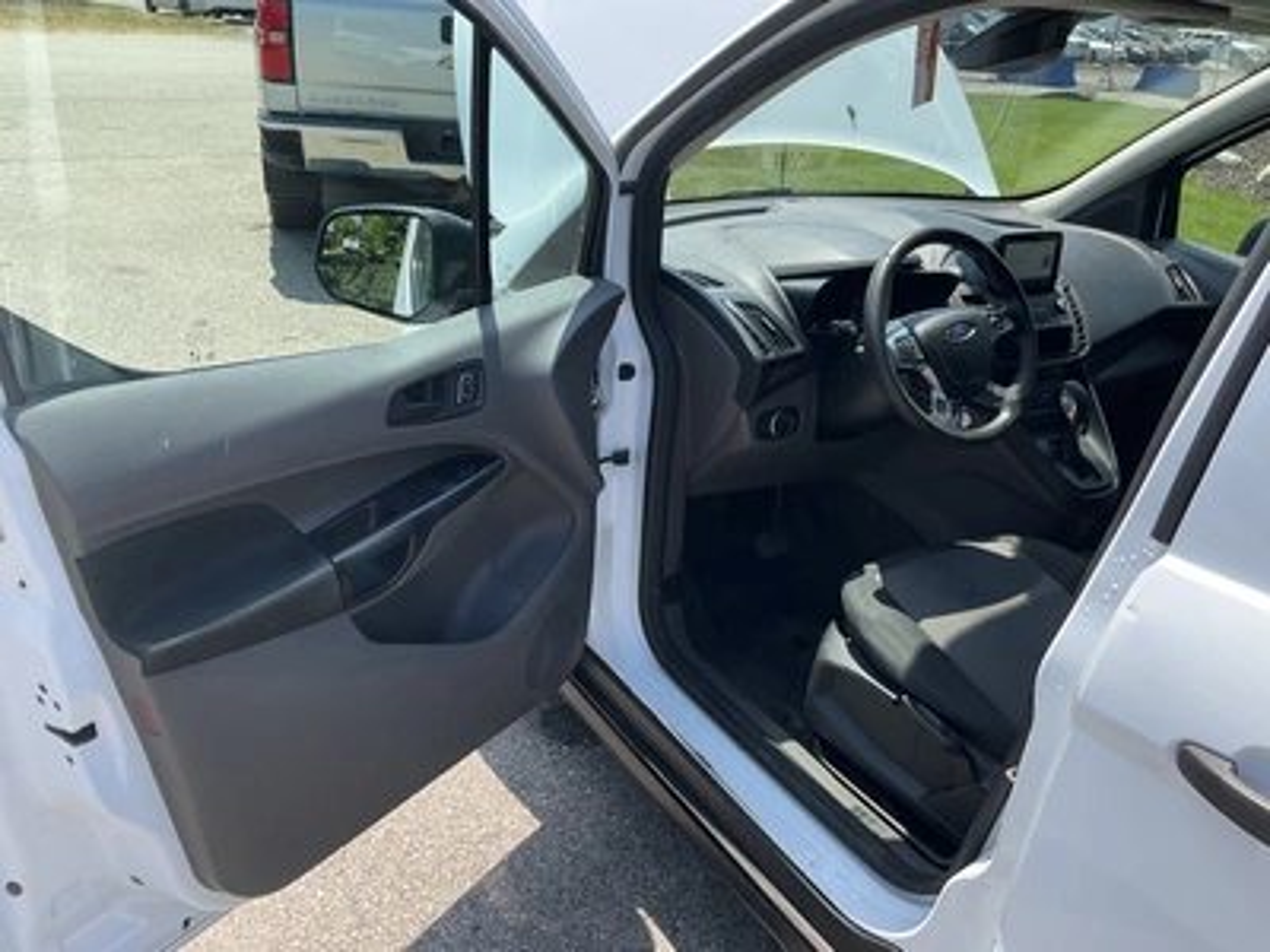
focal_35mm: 29
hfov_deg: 61.7
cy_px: 476
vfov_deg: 48.2
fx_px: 1064
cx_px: 635
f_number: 1.8
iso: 25
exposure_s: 1/650
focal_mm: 3
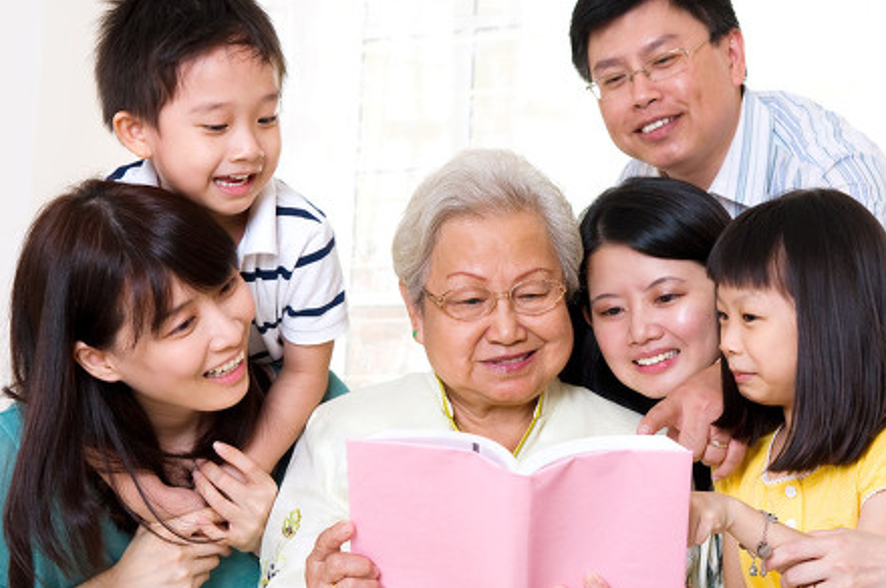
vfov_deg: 16.4
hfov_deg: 24.5
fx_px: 2040
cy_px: 333
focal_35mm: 83
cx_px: 528
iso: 200
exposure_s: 1/125
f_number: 6.3
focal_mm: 38
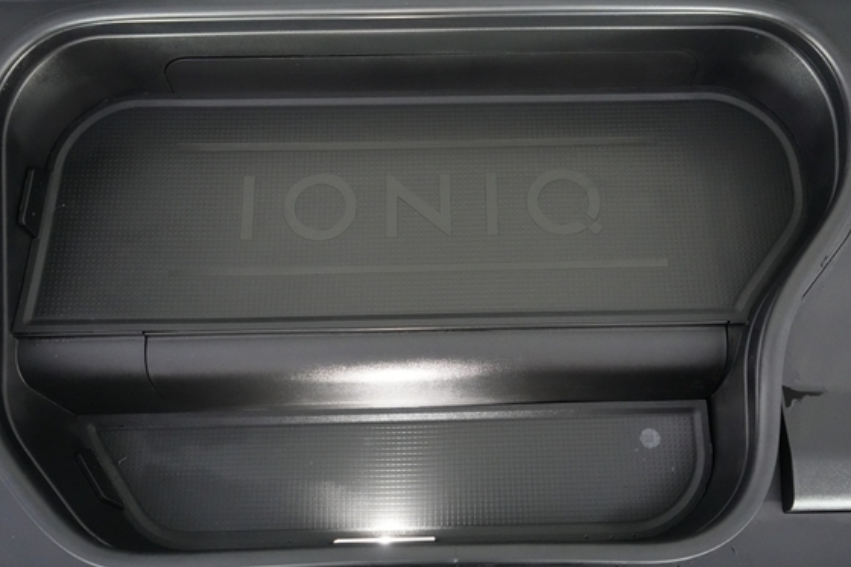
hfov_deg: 58.7
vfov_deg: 41.1
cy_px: 260
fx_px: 756
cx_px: 454
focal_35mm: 32
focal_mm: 28
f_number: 2.8
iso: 10000
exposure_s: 1/160
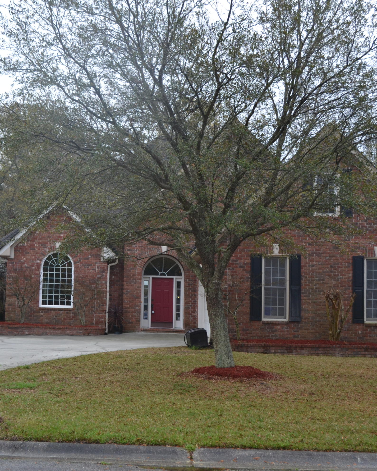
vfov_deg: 36.7
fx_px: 711
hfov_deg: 29.6
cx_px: 143
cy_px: 237
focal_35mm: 51
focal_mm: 24
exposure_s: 1/50
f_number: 4
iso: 400
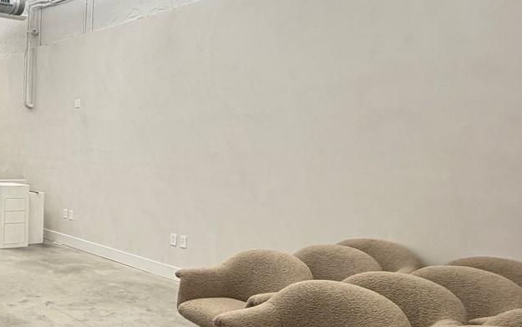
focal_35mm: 38
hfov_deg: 42.9
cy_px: 161
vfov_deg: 33.6
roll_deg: -1.8
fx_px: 541
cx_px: -20
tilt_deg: -1.7
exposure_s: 1/60
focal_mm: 2.22
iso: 400
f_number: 2.2
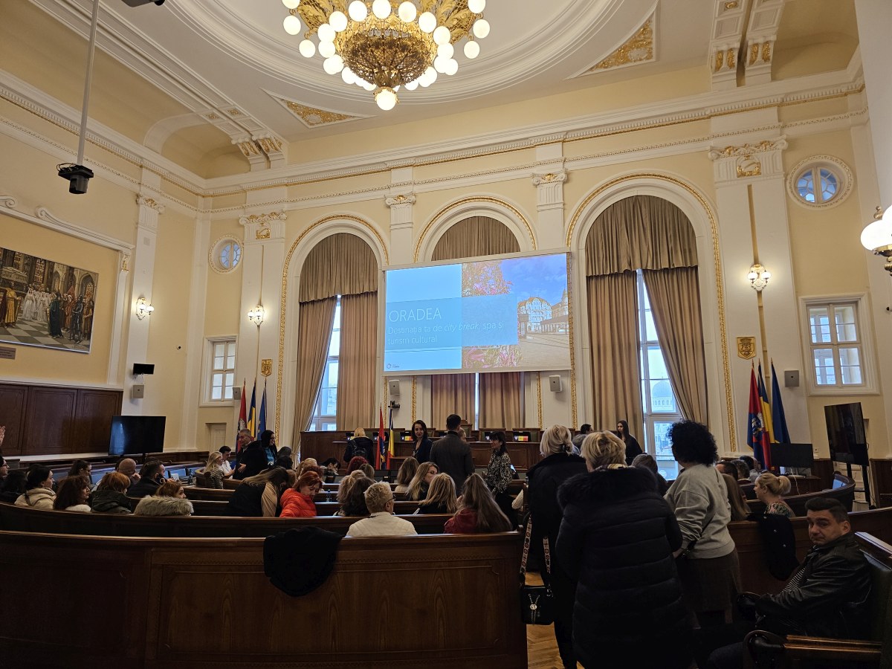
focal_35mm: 23
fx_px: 593
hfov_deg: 73.9
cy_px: 334
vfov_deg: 58.9
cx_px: 446
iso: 200
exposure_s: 1/115
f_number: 1.7
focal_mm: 6.3
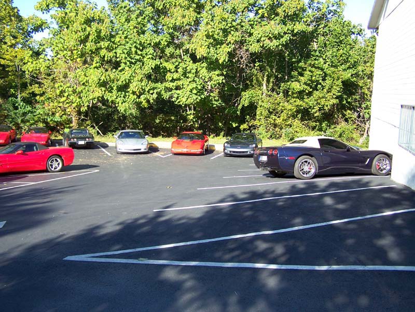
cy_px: 156
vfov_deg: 37.8
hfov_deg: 49.0
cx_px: 208
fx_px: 456
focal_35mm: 38
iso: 80
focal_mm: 6.3
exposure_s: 1/400
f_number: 2.8
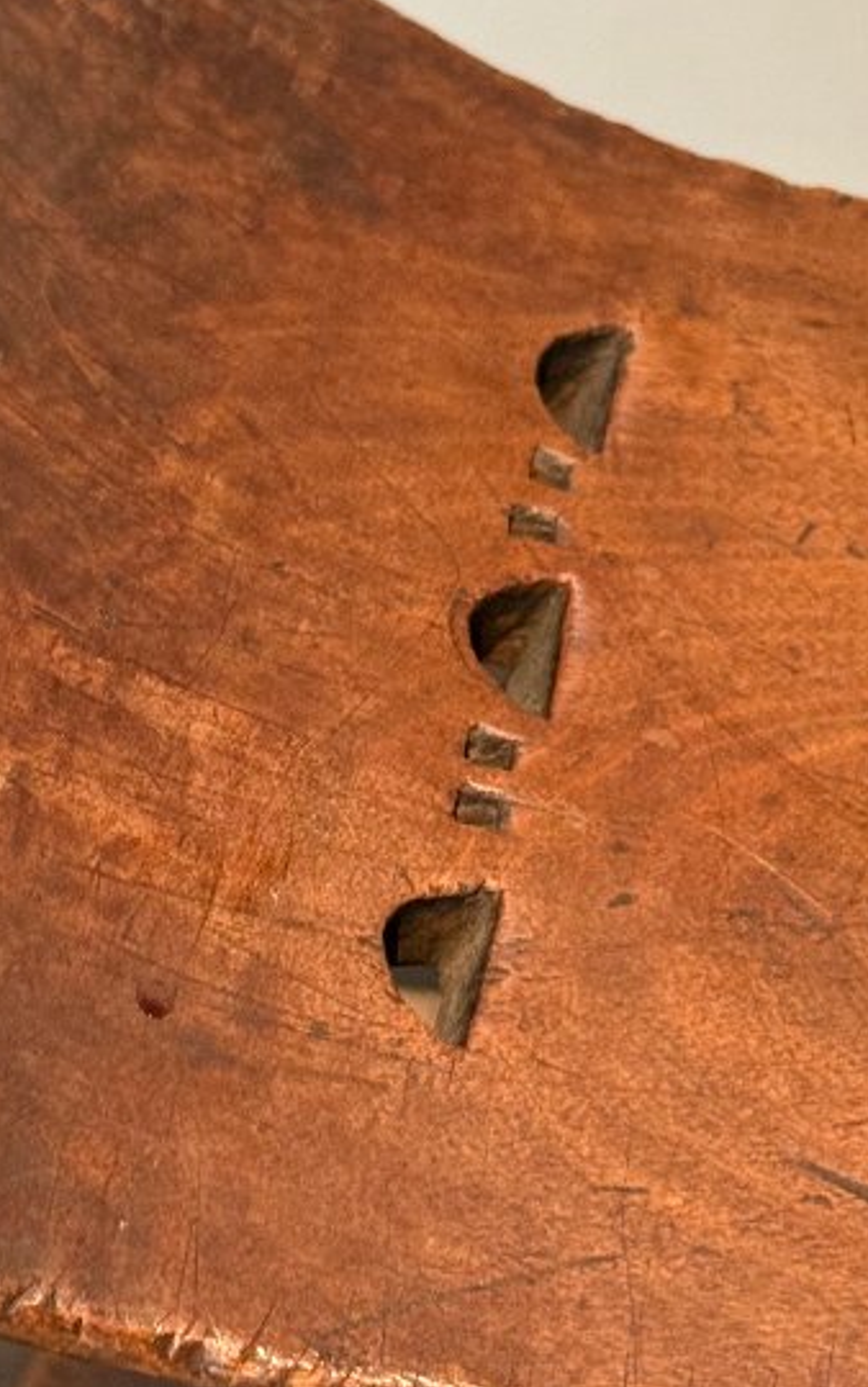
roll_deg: +1.2
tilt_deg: -37.0
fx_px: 4272
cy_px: 568
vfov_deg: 18.4
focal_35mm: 113
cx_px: 180
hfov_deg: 11.6
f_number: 1.78
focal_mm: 6.76
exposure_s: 1/33
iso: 250
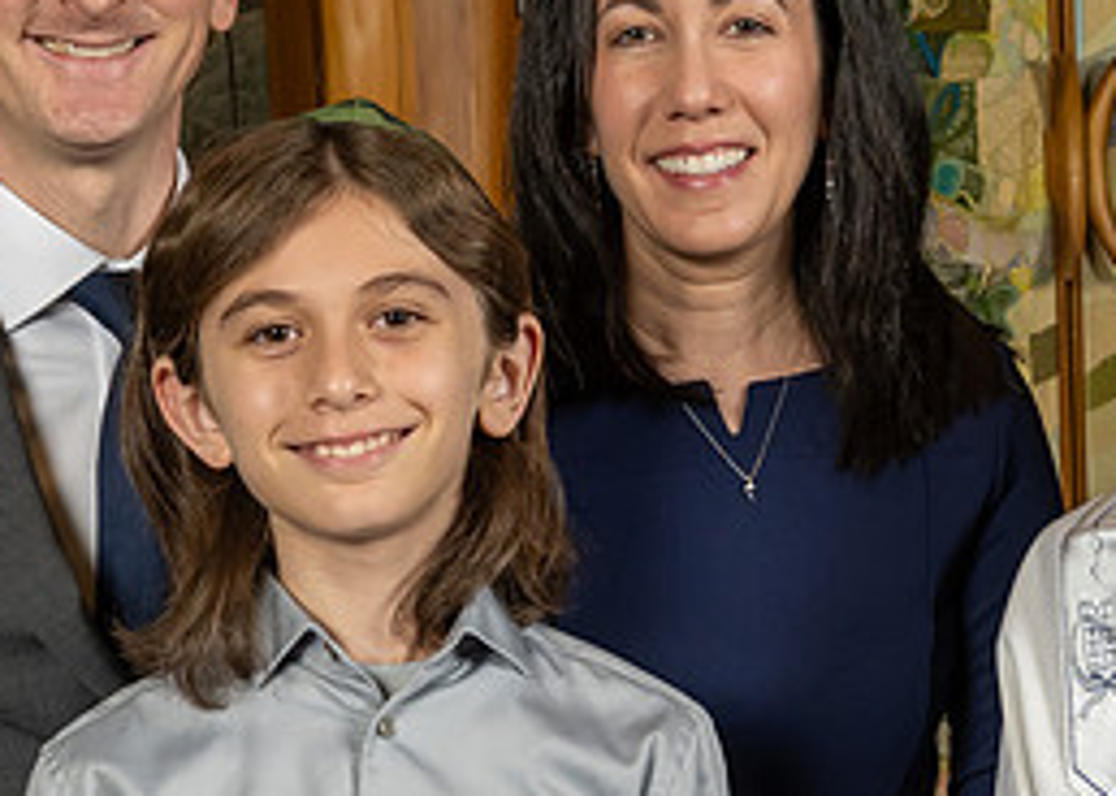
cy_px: 460
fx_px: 3992
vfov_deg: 11.4
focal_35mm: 126
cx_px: 704
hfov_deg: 15.9
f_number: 8
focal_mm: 34
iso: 800
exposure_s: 1/200
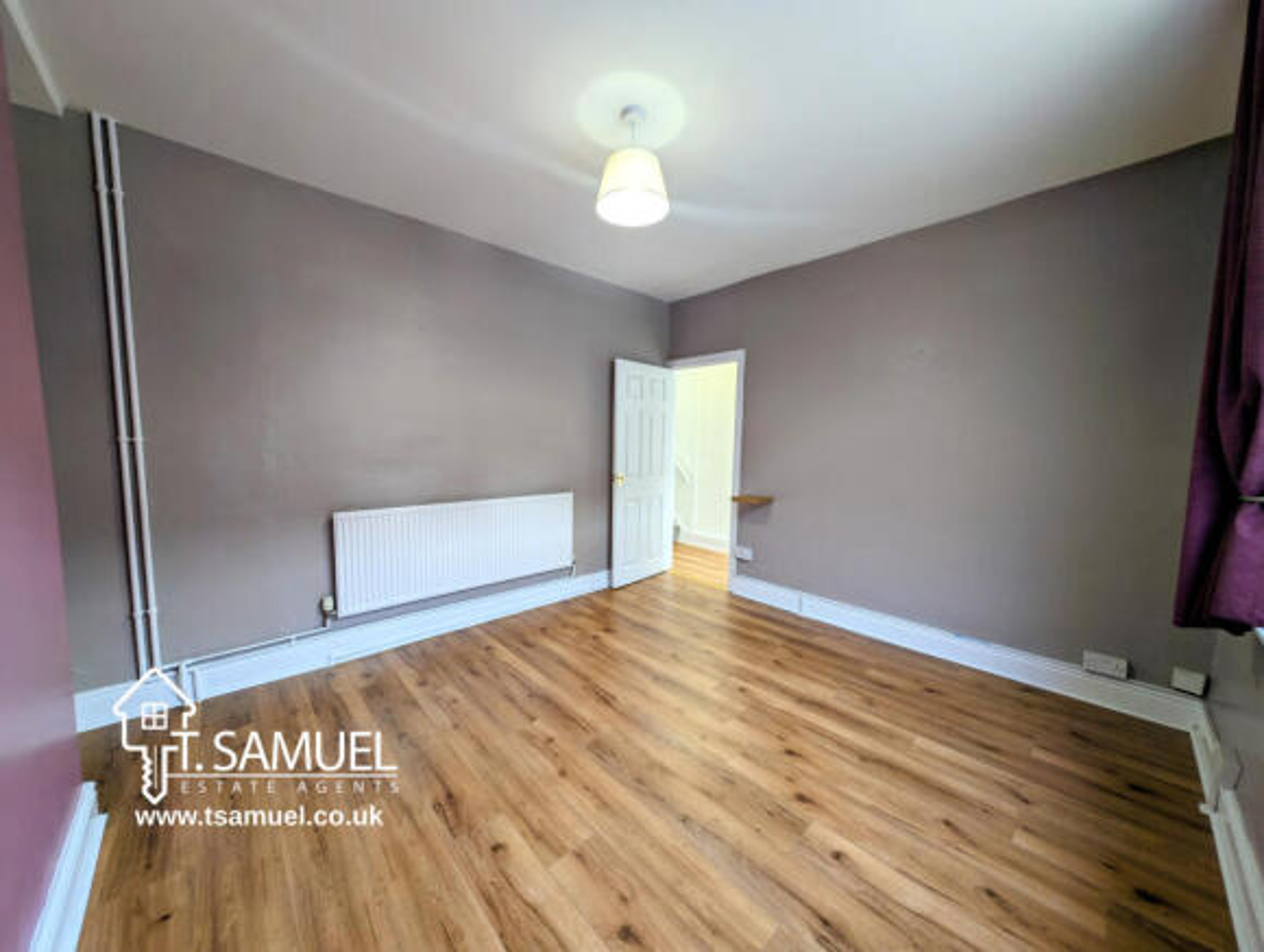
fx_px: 439
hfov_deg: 110.4
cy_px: 476
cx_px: 632
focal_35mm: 12
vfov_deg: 94.7
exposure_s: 1/31.6
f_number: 1.95
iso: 40
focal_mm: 2.23
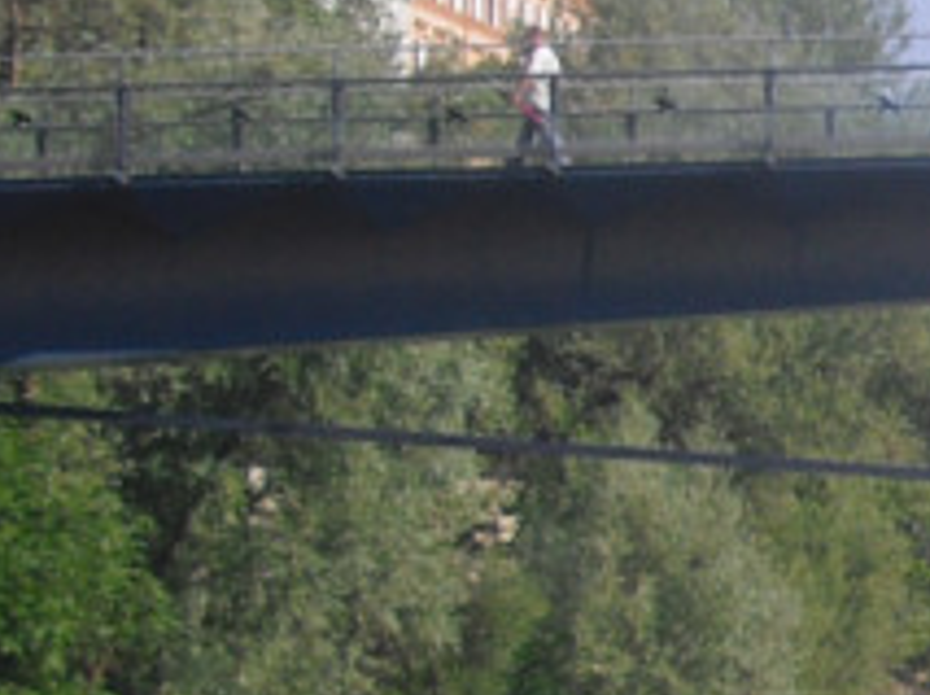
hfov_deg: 10.1
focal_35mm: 183
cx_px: 1834
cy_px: 647
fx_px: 4908
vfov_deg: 8.1
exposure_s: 1/160
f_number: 5.6
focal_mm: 6.2
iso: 64
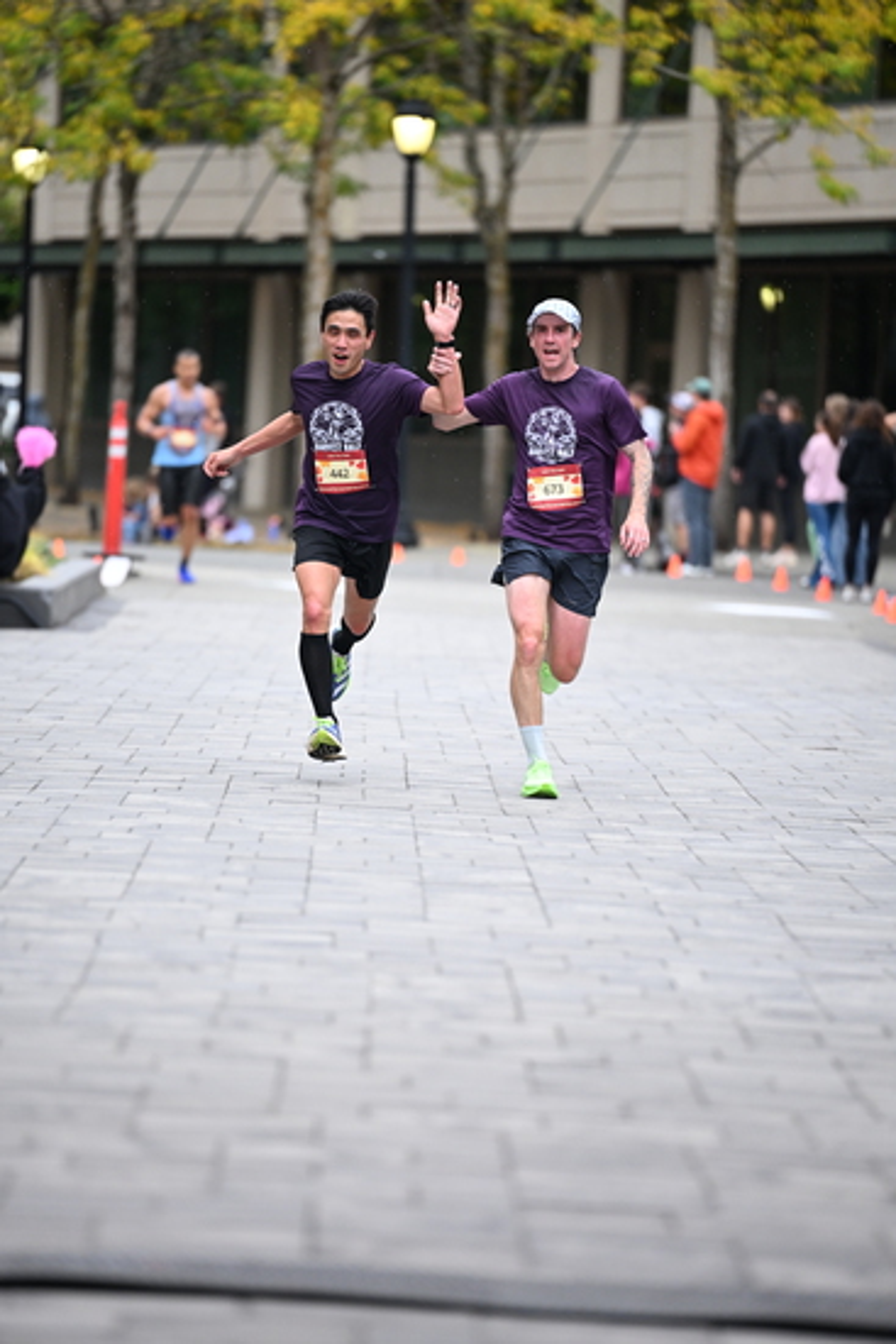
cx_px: 448
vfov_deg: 10.3
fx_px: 7461
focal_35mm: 200
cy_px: 672
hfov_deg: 6.9
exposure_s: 1/1250
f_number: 2.8
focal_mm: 200
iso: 1250
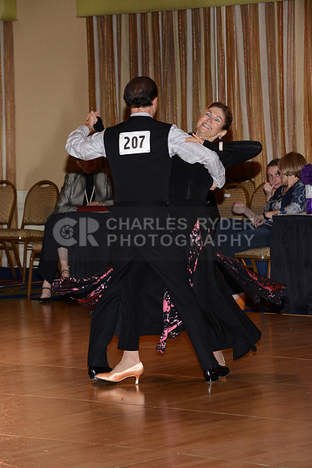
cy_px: 234
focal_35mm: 160
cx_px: 156
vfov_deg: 12.8
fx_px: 2079
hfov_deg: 8.6
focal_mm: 160
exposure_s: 1/250
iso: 1250
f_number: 8
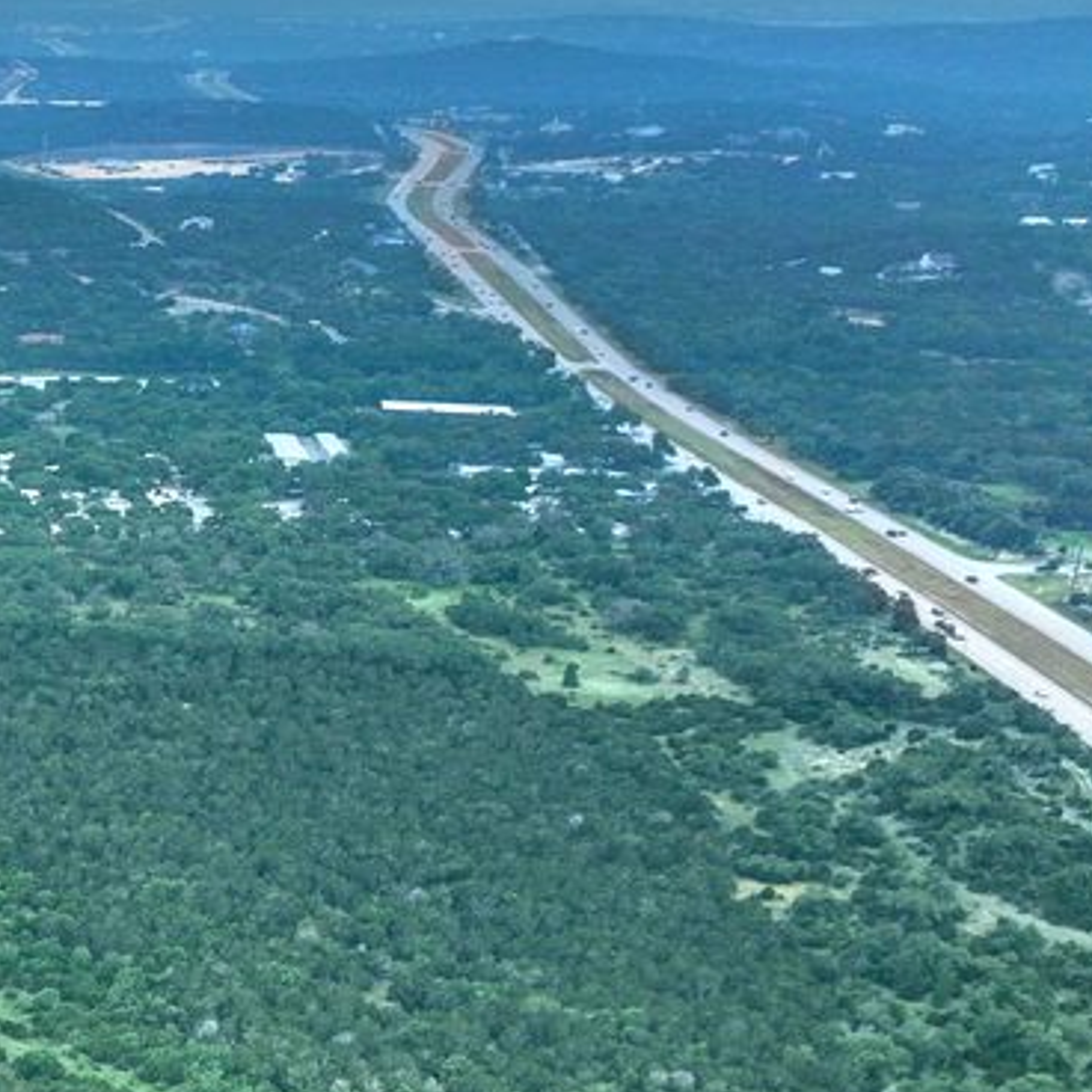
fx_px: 2962
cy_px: 831
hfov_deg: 17.2
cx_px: -859
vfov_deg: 20.7
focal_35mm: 83
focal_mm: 12.29
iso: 100
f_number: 2.8
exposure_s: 1/800
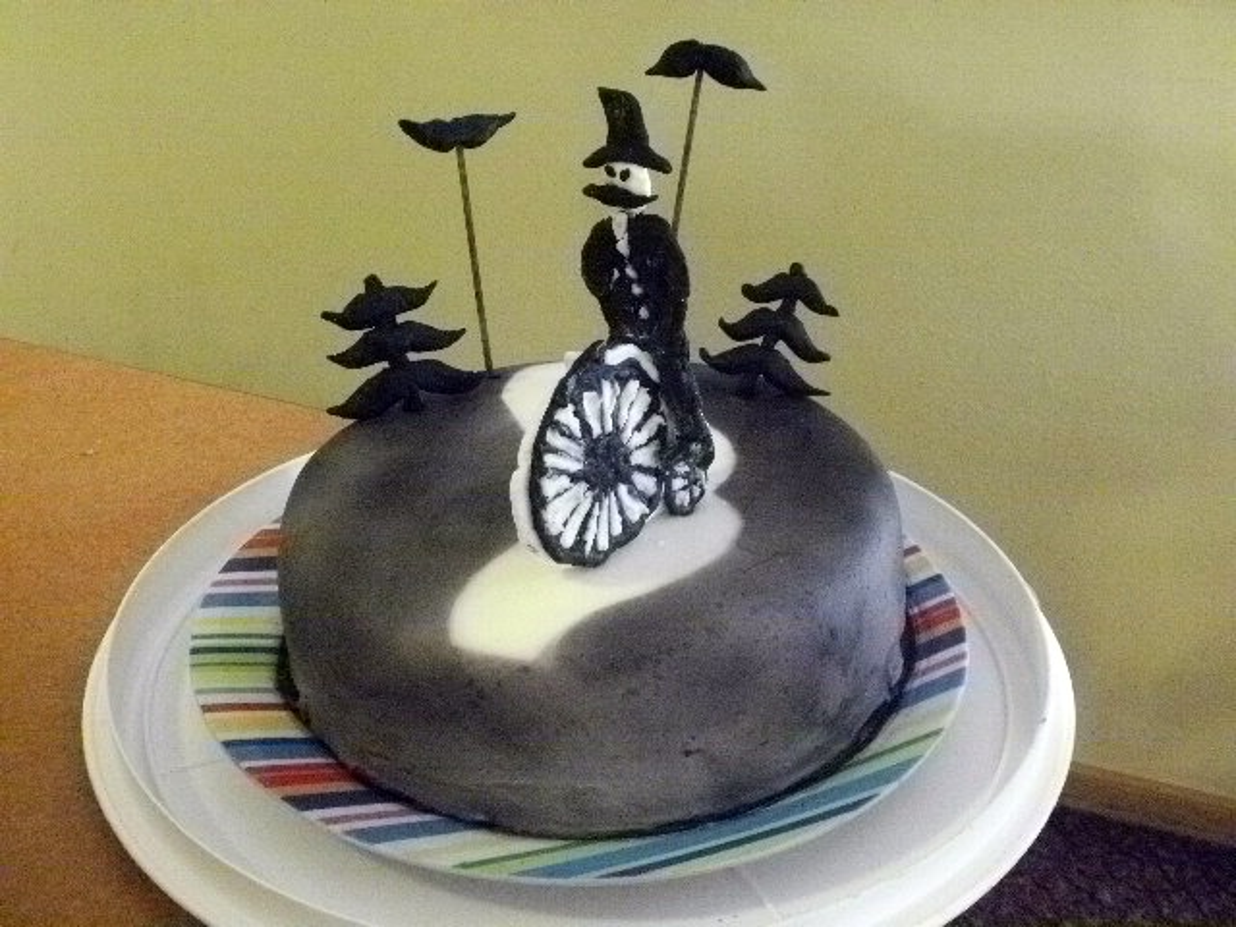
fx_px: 1571
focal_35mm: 44
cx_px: 618
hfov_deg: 42.9
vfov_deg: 32.9
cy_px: 464
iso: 800
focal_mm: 7.7
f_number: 4
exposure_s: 1/30
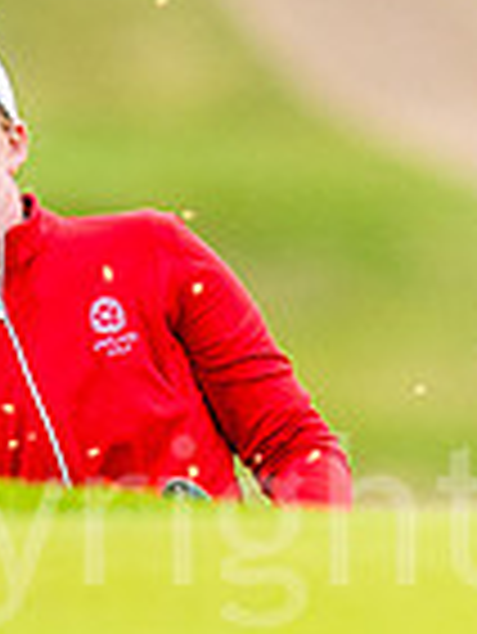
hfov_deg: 0.7
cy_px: 669
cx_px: 433
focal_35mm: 2058
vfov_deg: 1.0
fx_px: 37755
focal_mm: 300
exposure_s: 1/1250
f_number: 4.5
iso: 320
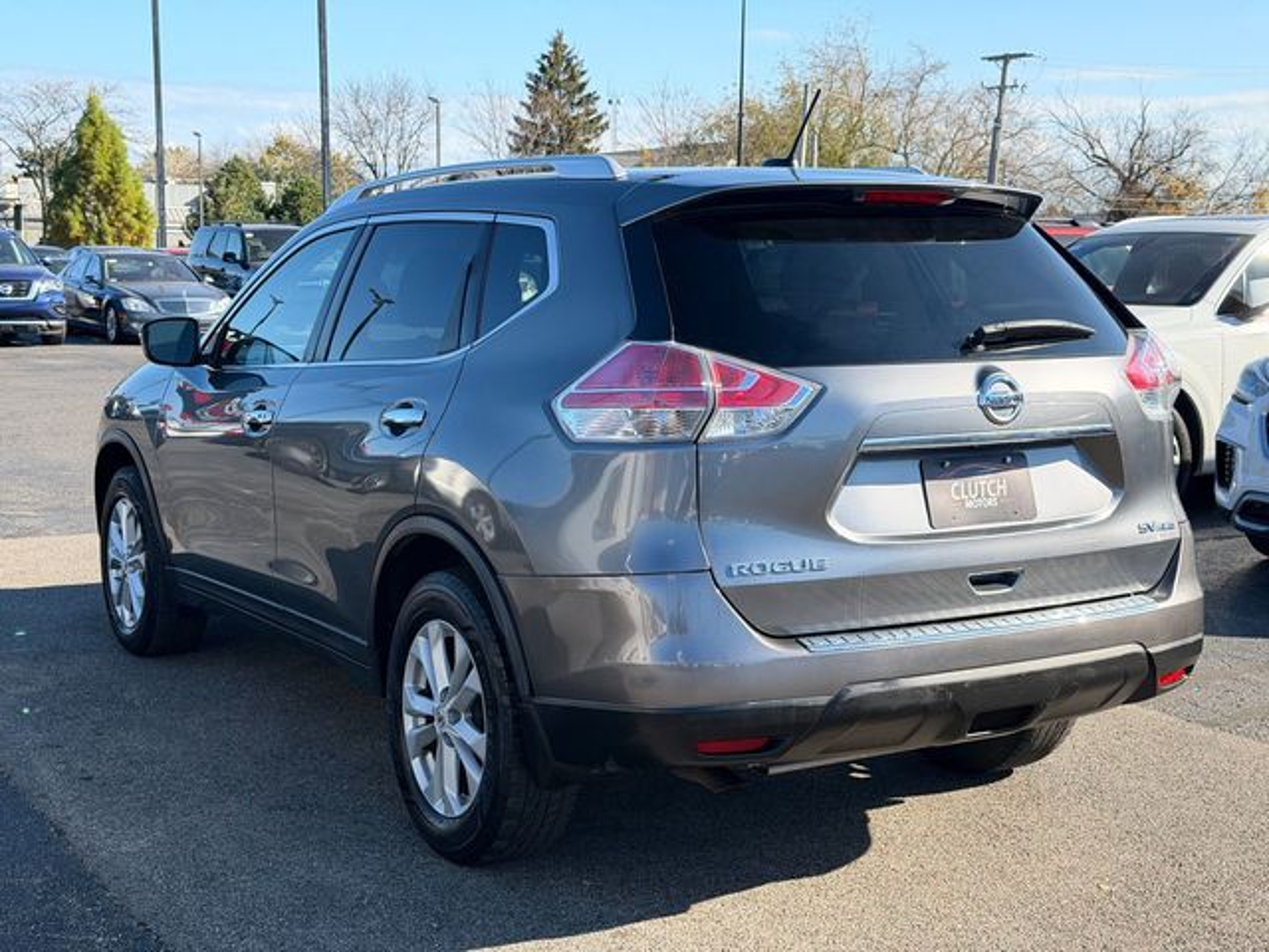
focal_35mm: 48
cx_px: 634
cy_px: 476
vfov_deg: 30.3
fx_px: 1760
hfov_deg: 39.7
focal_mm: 6.76
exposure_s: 1/2342
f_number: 1.78
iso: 80
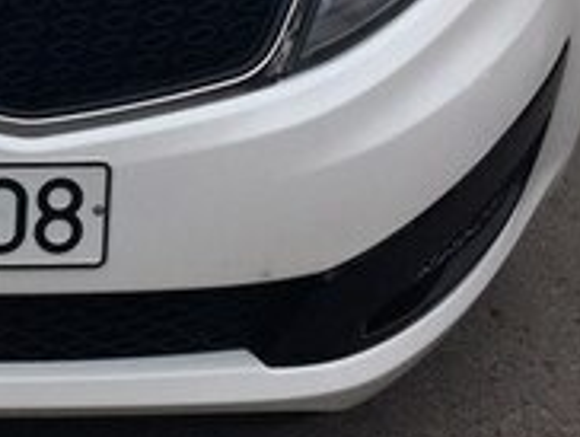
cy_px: -81
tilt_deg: -23.3
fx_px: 1762
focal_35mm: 105
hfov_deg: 17.5
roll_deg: -0.5
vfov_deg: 13.7
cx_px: -188
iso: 32
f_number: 2.2
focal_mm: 4.15
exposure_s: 1/1244
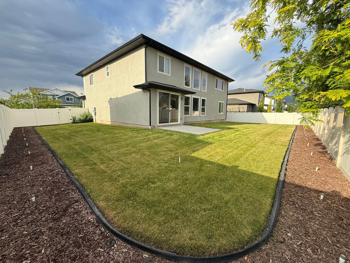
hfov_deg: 102.1
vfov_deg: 85.7
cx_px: 175
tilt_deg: -6.9
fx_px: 142
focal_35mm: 14
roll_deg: -0.7
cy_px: 132
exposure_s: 1/734
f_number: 2.2
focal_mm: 2.22
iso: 50
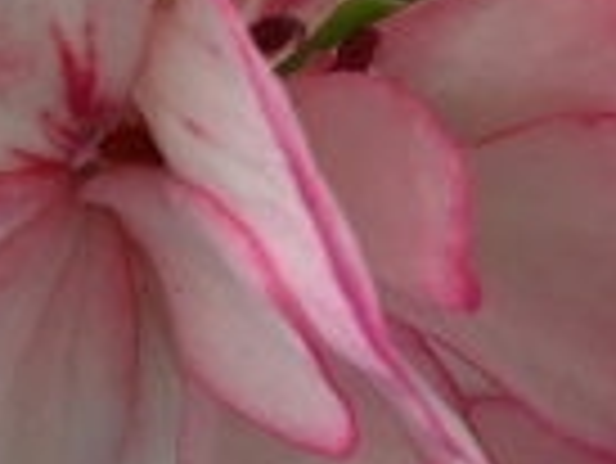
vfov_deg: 9.7
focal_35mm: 148
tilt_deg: -30.2
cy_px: -255
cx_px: -463
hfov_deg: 12.3
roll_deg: -1.1
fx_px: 2636
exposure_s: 1/323
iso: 25
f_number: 2.2
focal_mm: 4.15
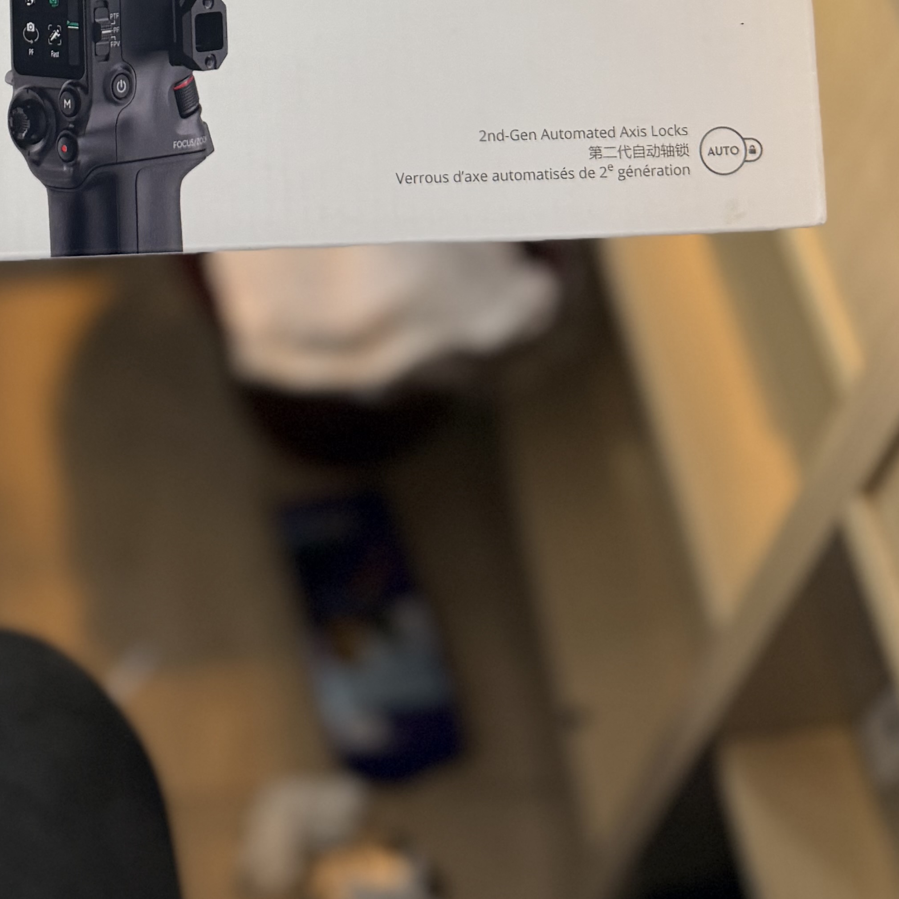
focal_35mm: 60
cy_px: -354
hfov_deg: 27.8
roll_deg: +0.0
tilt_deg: -41.2
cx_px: 124
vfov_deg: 24.1
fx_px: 1763
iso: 125
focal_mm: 6.76
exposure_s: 1/101
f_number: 1.78
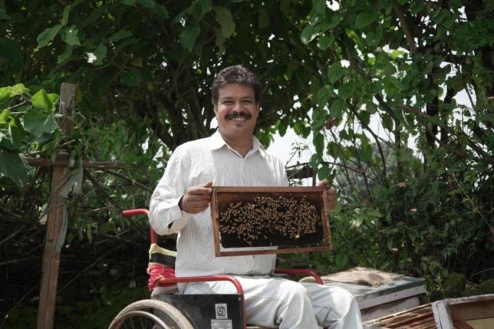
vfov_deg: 35.1
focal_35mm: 38
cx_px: 247
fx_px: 521
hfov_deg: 50.7
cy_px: 164
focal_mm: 38
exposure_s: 1/320
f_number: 5.6
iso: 125
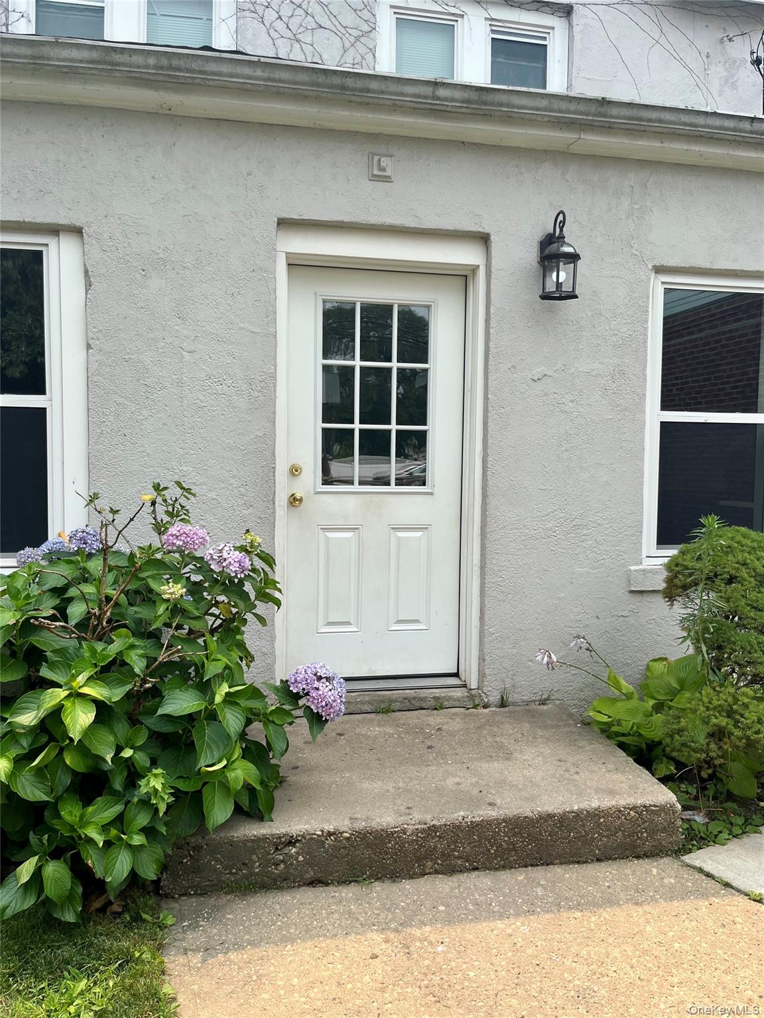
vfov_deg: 67.3
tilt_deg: -4.0
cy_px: 509
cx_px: 382
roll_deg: +0.2
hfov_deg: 53.1
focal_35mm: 26
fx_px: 765
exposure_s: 1/1992
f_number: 1.6
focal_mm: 5.1
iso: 50
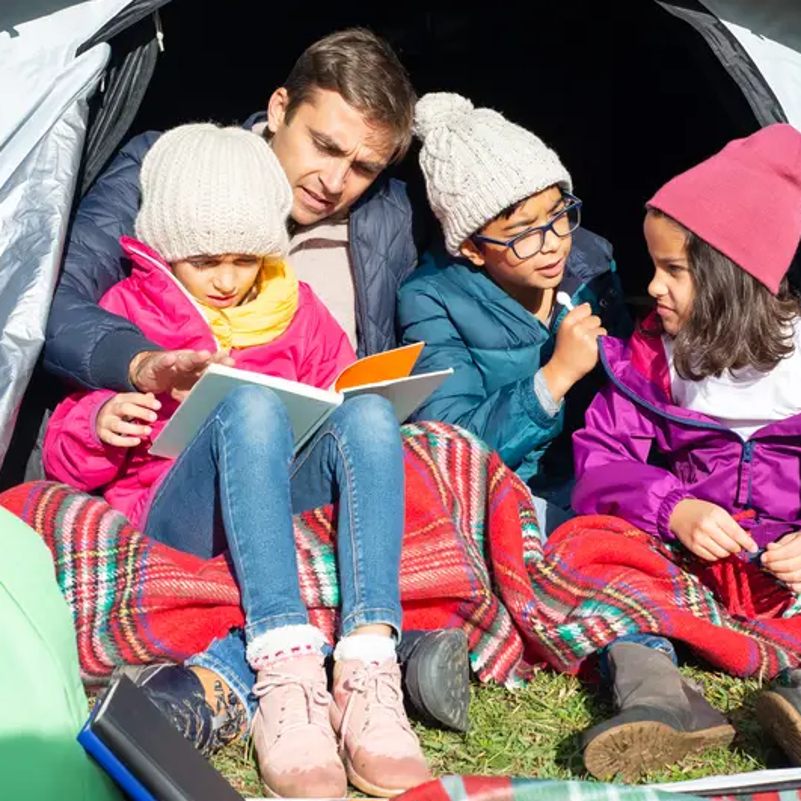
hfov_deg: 26.8
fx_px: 1675
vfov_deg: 26.9
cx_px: 492
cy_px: 400
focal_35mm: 64
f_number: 8
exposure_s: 1/1000
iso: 320
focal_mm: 50
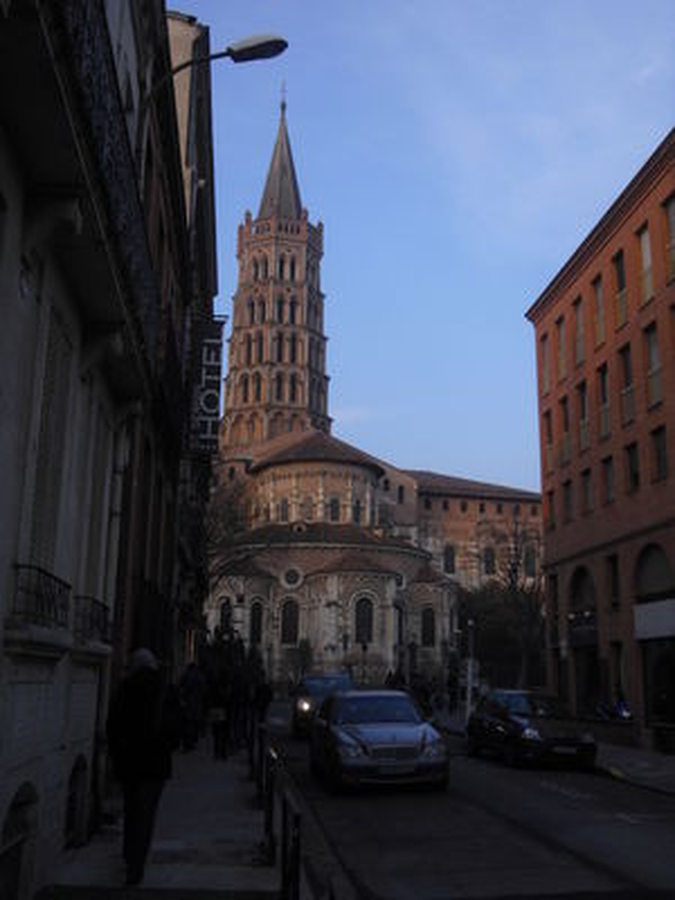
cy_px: 450
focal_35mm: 39
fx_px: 1014
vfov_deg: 47.9
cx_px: 338
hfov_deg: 36.8
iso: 64
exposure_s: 1/400
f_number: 3.1
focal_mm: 6.51
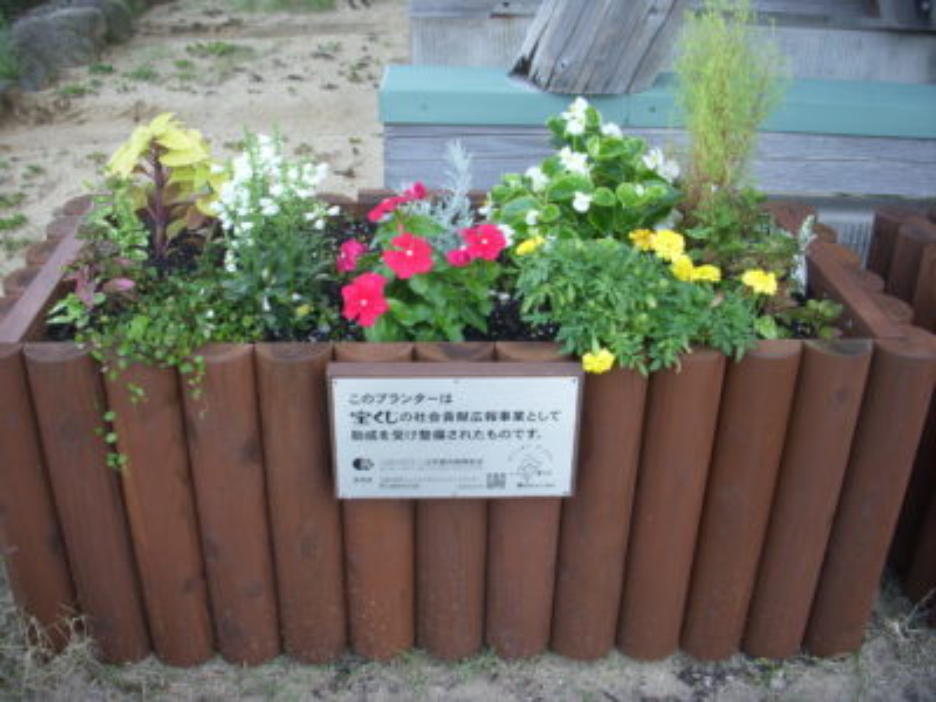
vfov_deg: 37.7
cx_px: 468
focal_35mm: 38
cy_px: 351
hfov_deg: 49.0
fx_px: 1028
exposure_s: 1/125
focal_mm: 6.3
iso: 100
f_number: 3.3
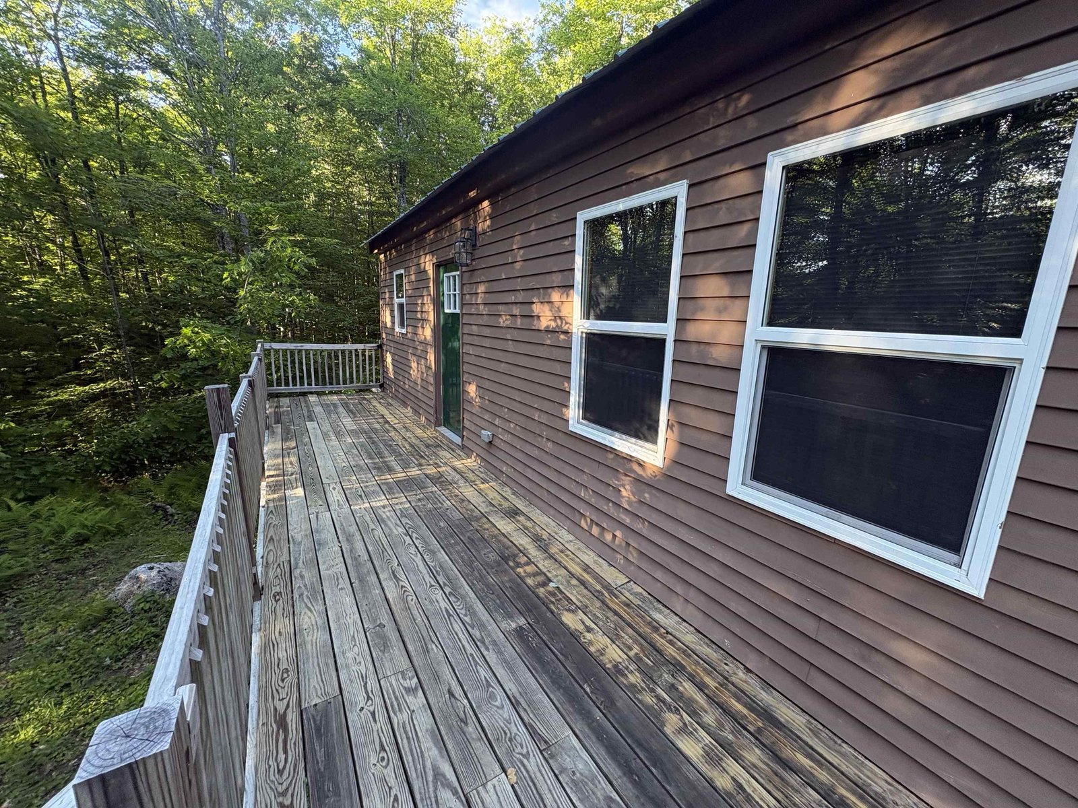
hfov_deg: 102.1
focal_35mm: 14
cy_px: 404
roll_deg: -3.5
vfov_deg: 85.7
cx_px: 539
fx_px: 436
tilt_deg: -10.4
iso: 125
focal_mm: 2.22
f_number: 2.2
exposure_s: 1/99
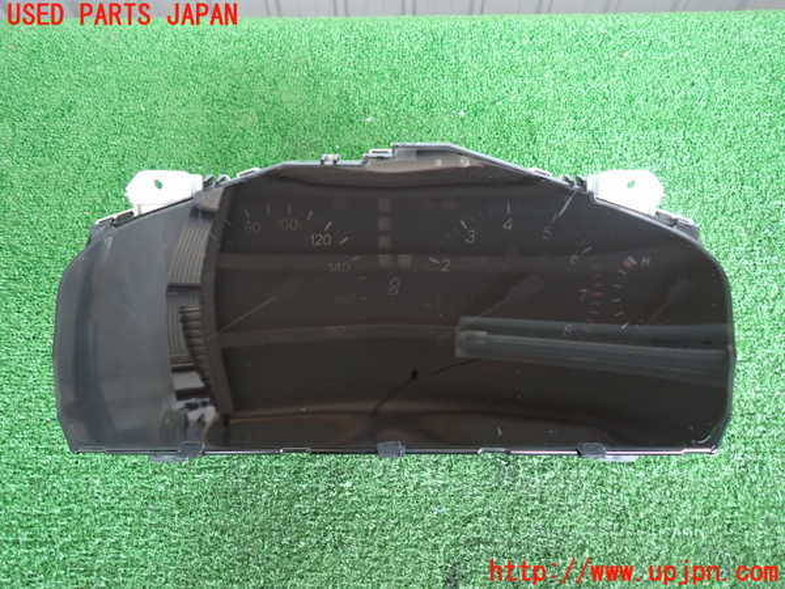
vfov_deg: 54.9
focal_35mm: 25
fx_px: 567
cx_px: 392
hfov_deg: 69.4
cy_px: 294
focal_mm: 4.5
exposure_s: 1/30
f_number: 2
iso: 250
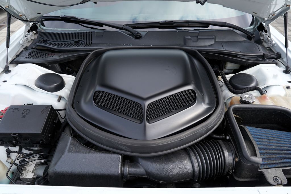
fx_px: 194
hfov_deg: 73.8
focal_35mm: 24
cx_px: 146
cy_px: 97
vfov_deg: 53.1
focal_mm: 24
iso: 100
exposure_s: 1/200
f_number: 8
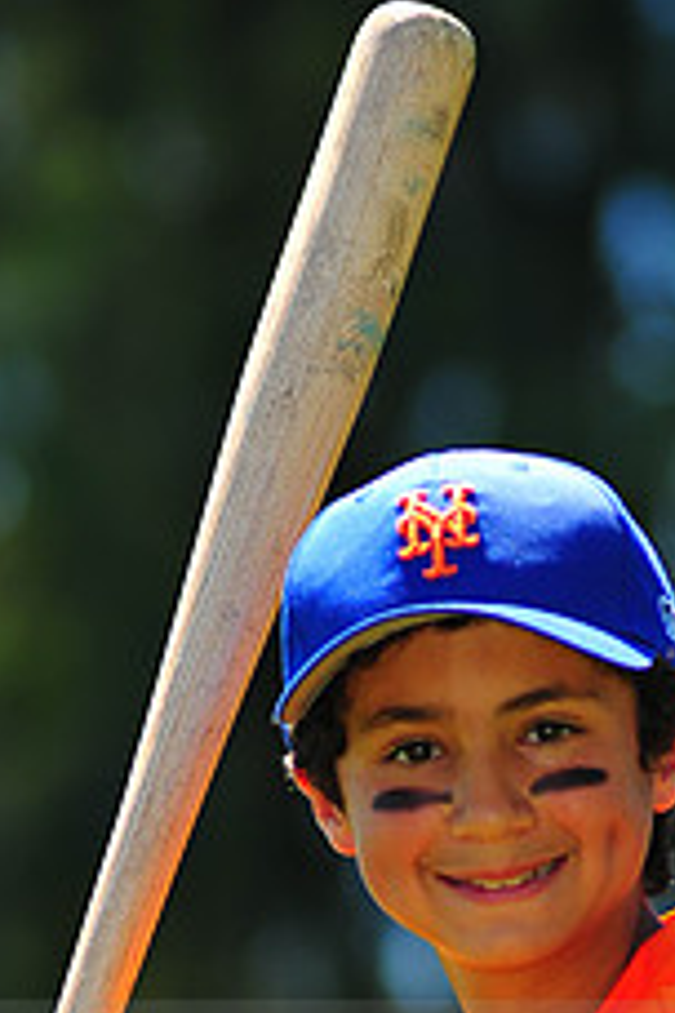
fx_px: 12852
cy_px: 1062
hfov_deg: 3.0
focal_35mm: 457
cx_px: 520
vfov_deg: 4.5
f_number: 4
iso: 200
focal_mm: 180
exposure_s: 1/800
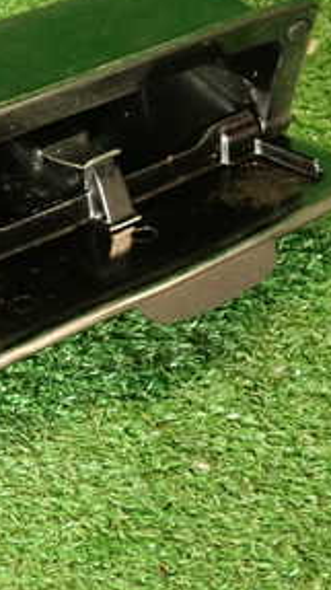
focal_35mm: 73
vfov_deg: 29.0
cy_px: 300
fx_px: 1141
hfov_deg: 15.3
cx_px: -162
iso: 400
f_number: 2.4
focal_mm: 5.79
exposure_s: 1/30
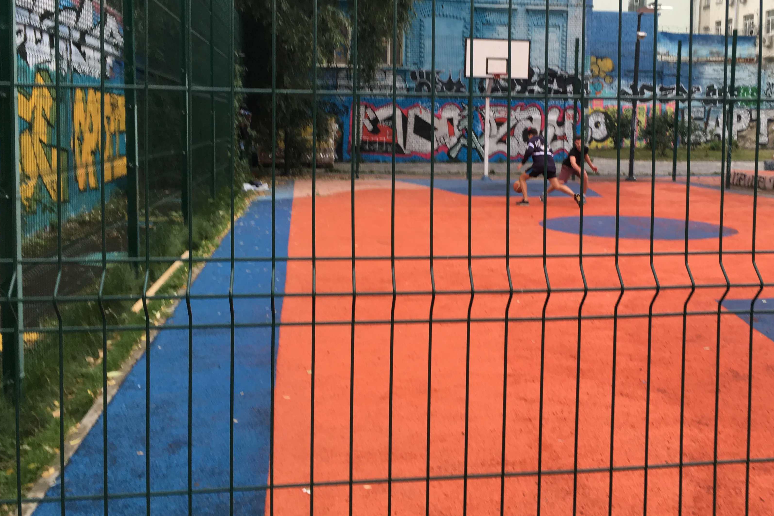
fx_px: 817
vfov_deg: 34.9
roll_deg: -0.6
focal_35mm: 38
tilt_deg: -7.7
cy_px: 202
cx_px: 450
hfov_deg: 50.5
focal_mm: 4.15
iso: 40
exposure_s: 1/100
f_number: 2.2
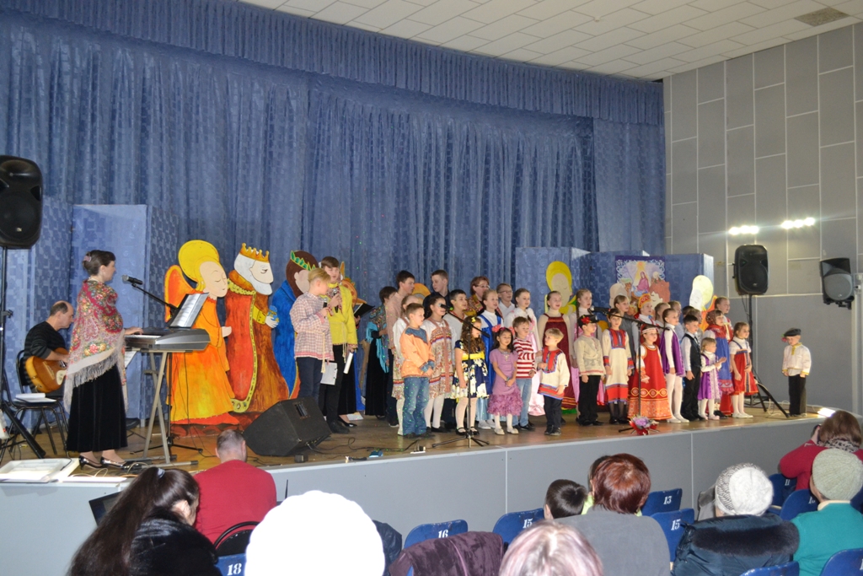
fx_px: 863
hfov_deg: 53.1
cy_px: 288
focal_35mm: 36
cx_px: 432
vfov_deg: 36.9
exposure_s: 1/60
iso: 1400
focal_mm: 24
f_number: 4
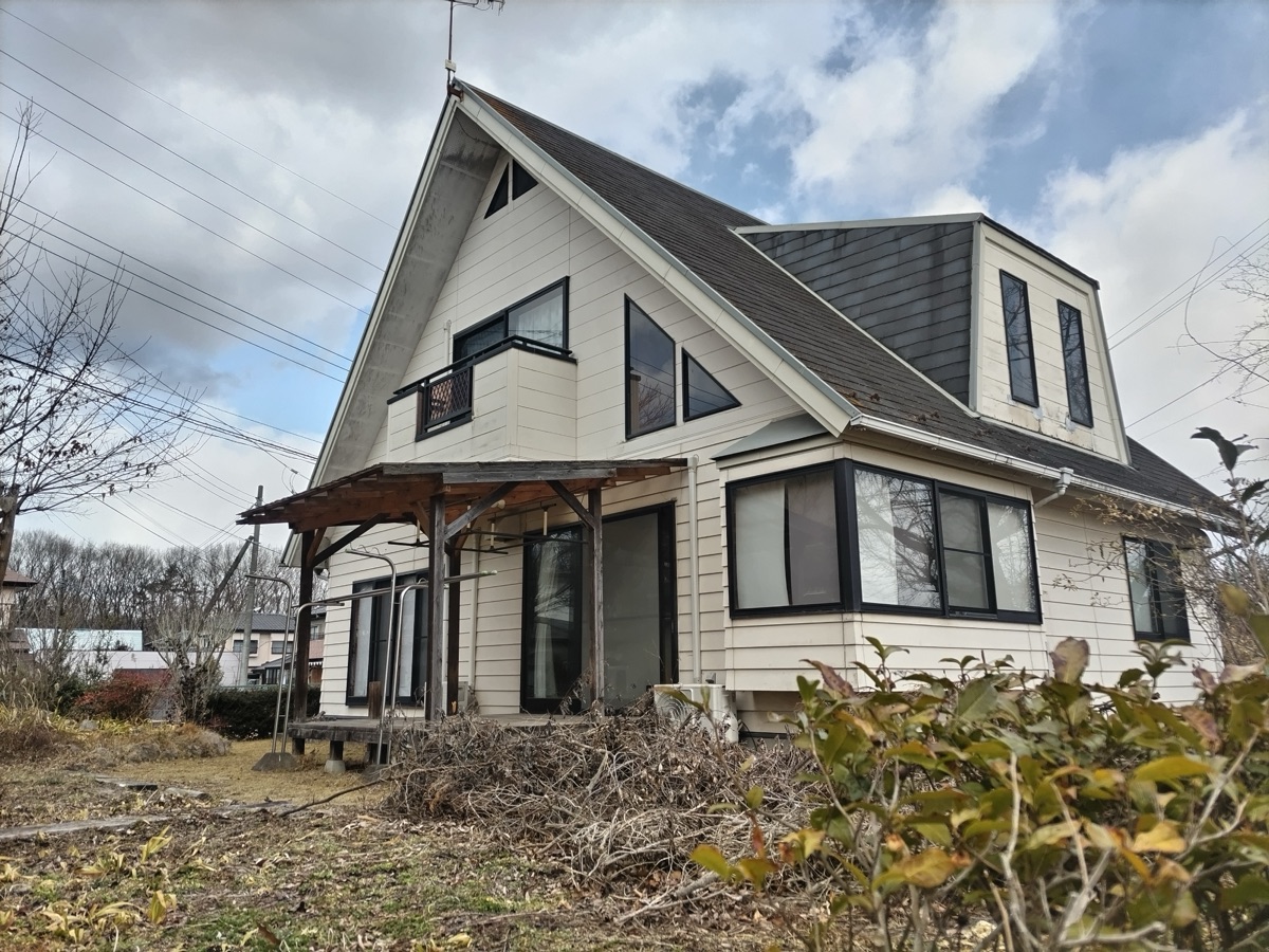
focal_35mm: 26
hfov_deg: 67.3
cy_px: 476
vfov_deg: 53.1
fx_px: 953
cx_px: 634
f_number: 1.79
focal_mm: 4.8
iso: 50
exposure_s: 1/462
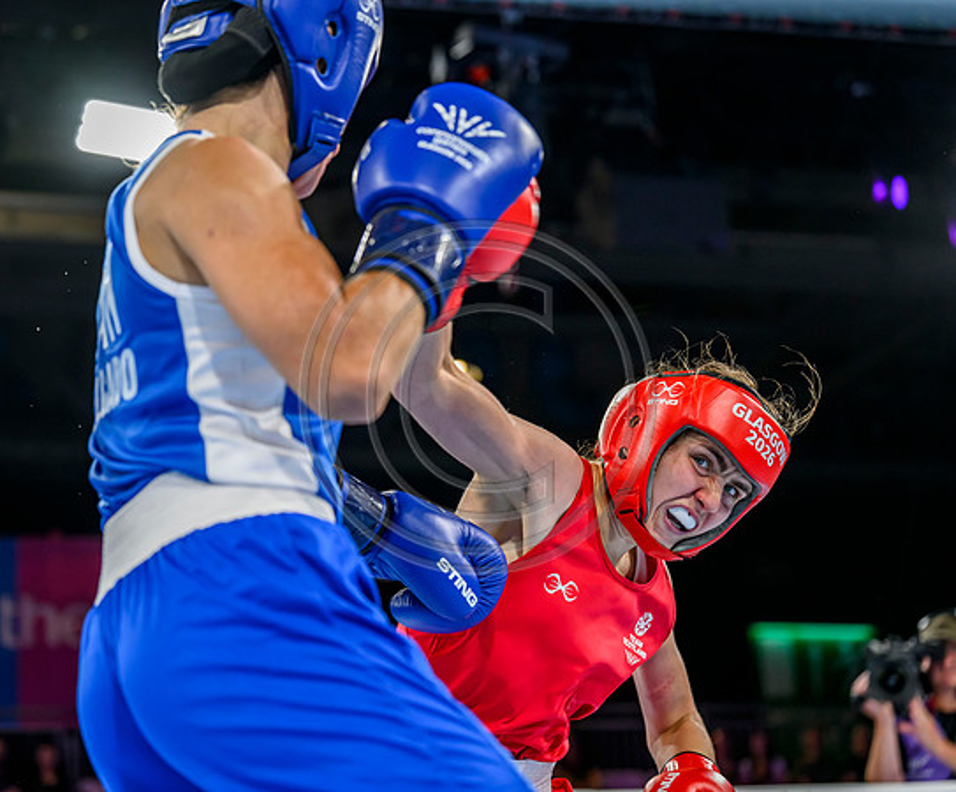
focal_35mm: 80
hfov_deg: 23.3
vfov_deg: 19.5
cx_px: 362
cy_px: 396
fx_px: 2309
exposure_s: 1/1600
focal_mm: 70
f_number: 3.2
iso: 2500
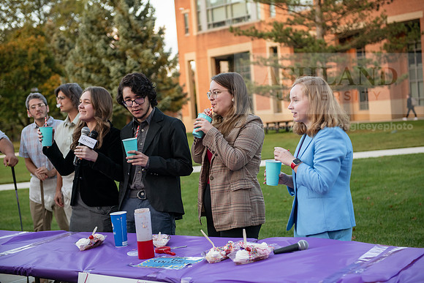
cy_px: 142
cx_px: 212
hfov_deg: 34.5
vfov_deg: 23.4
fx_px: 683
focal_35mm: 58
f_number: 3.2
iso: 800
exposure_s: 1/400
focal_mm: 58
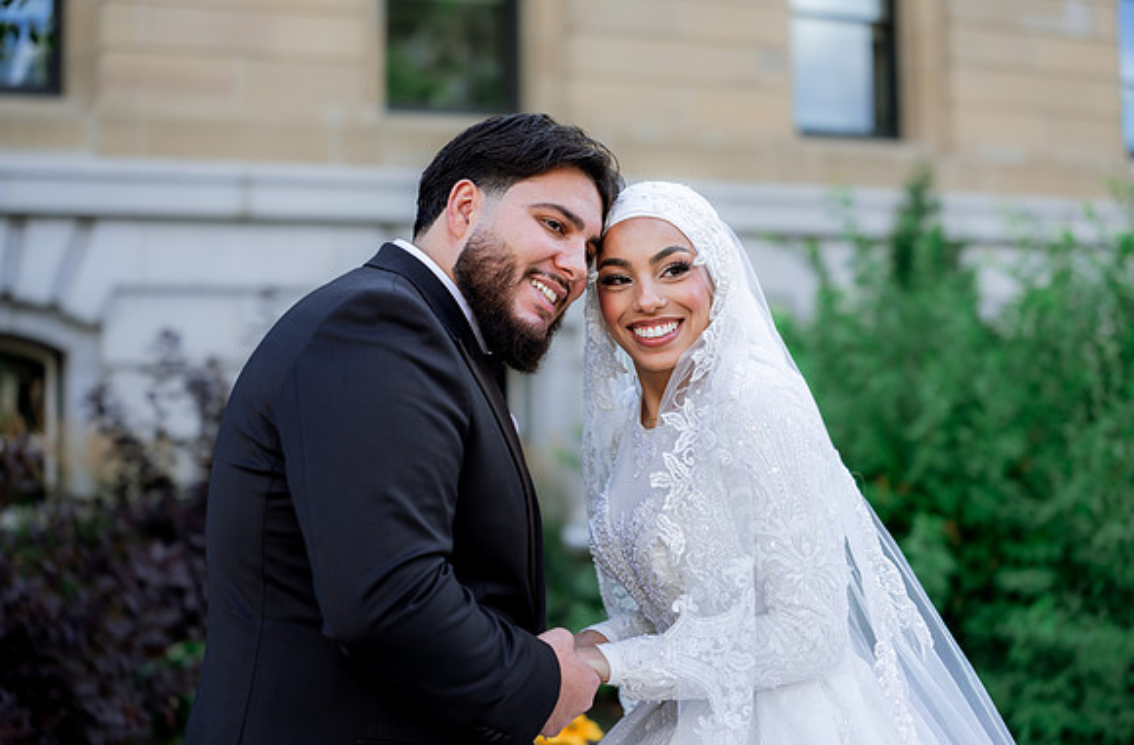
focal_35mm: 57
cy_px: 316
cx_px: 586
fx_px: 1788
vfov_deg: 23.5
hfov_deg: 35.2
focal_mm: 50
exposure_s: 1/1000
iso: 200
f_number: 2
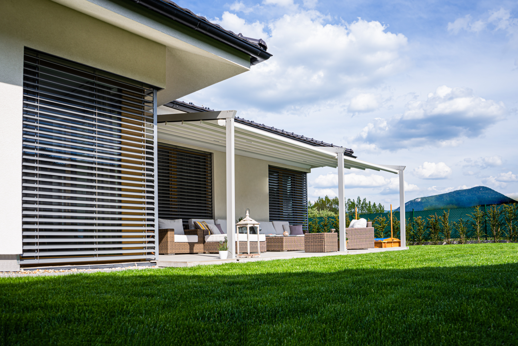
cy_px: 173
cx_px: 259
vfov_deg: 46.4
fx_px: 403
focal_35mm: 28
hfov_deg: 65.5
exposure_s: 1/100
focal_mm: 28
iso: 50
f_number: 9
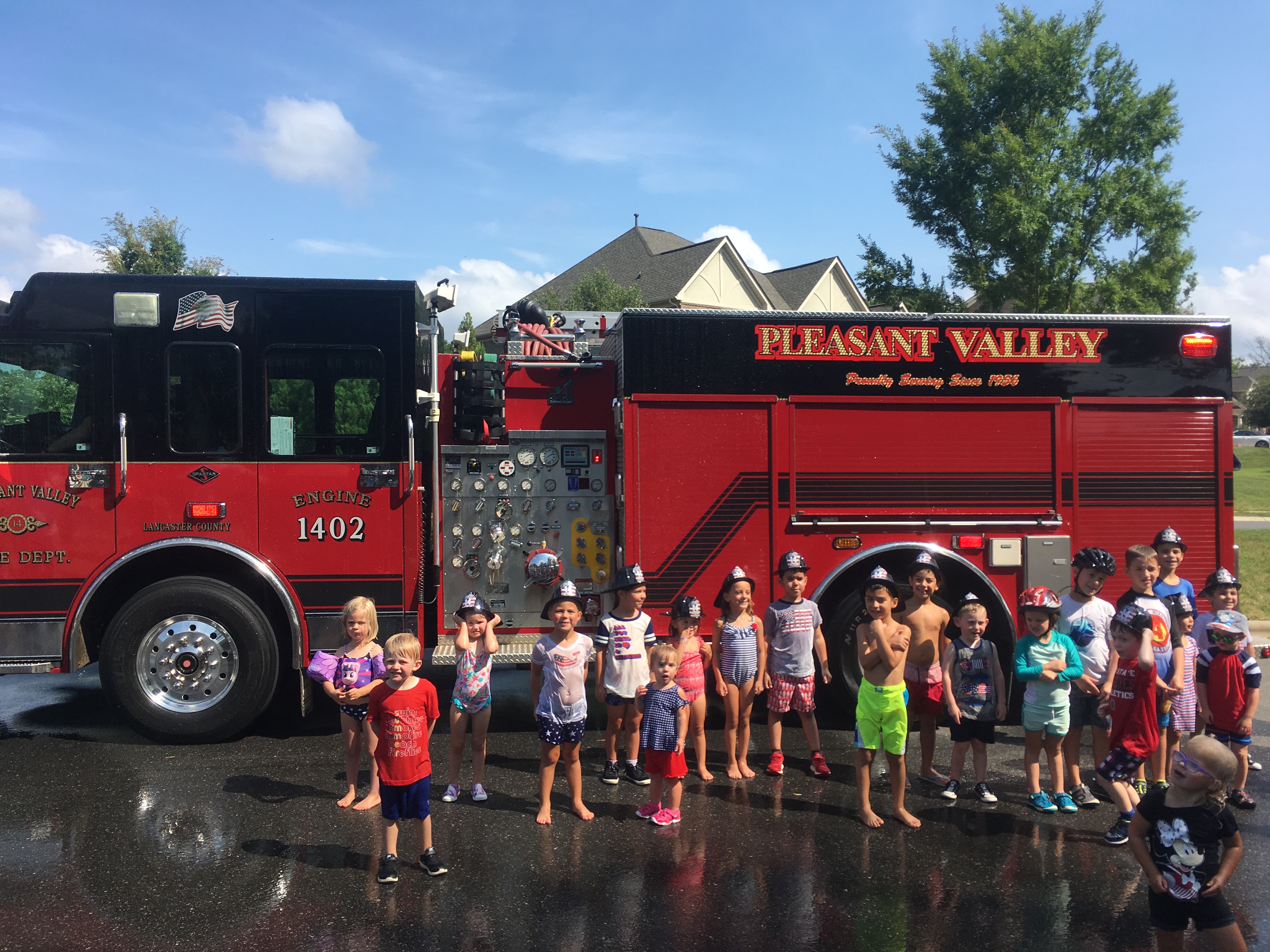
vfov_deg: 48.2
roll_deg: -1.4
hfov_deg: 61.7
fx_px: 1064
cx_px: 635
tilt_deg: +5.6
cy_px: 476
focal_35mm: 29
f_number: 2.2
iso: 25
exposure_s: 1/1374
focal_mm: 4.15
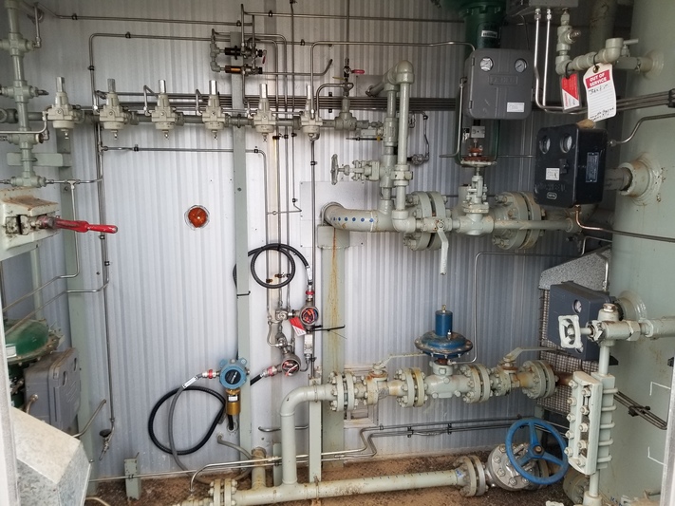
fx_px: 507
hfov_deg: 67.3
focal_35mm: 26
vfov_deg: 53.0
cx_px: 338
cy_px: 253
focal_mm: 4.25
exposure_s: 1/50
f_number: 1.7
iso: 80
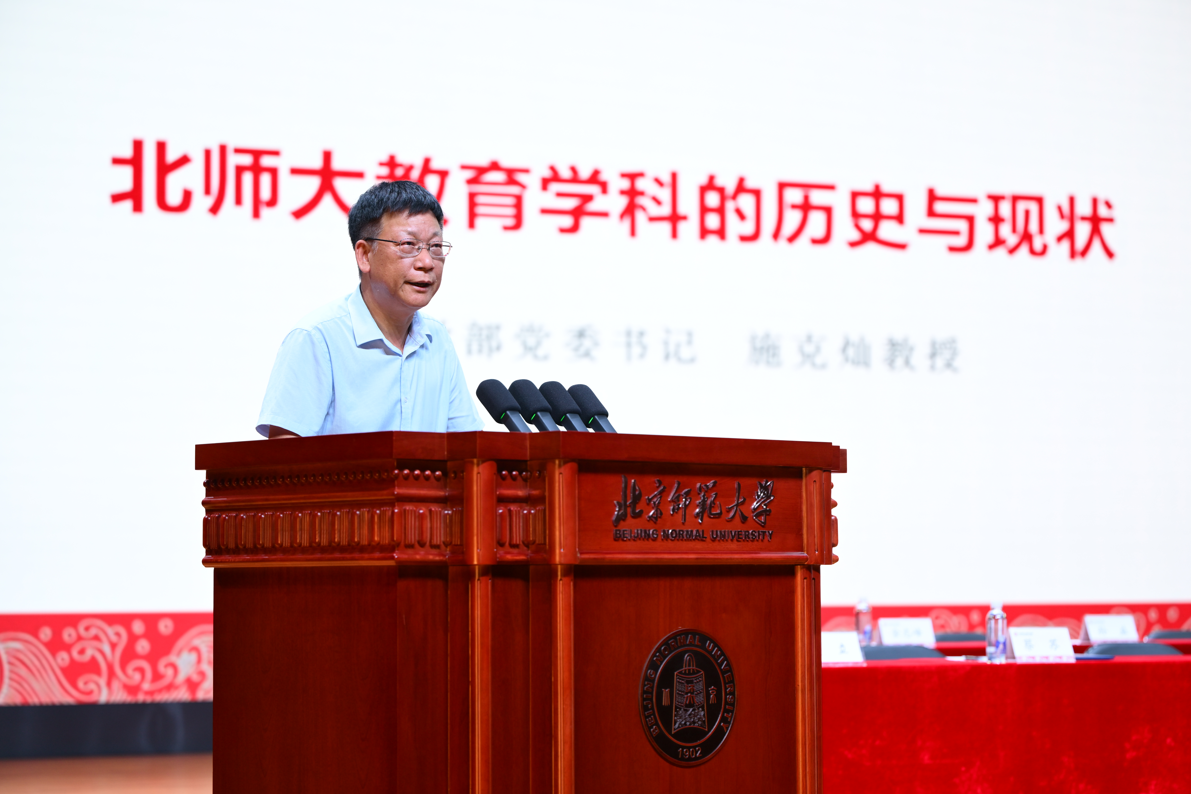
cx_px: 596
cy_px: 397
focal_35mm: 81
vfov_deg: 16.9
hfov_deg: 25.1
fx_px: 2680
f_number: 2.8
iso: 400
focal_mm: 81
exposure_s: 1/125
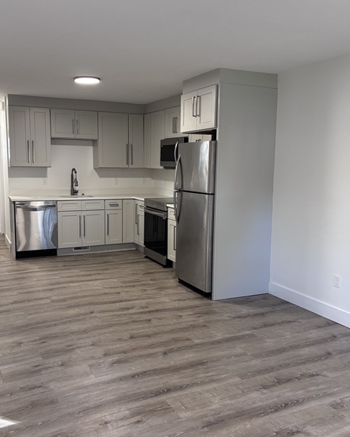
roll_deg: -0.4
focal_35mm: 32
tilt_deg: -8.1
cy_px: 225
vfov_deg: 55.7
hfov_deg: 45.7
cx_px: 160
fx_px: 414
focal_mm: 5.96
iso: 125
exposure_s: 1/60
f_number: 1.6
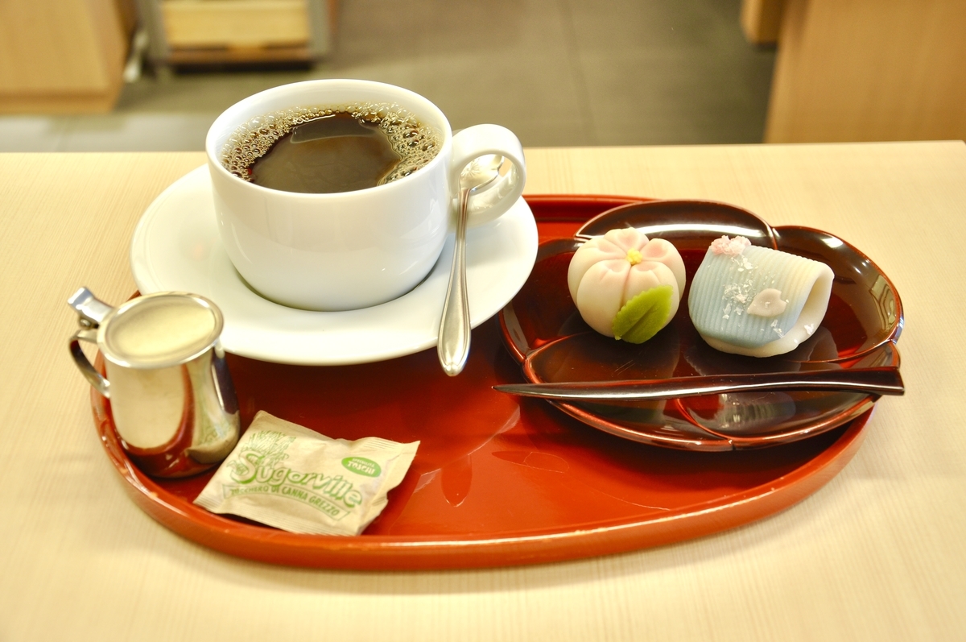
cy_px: 321
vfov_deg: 28.0
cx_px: 483
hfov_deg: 41.2
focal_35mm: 48
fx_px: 1286
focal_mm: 32
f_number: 5.6
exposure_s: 1/30
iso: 400
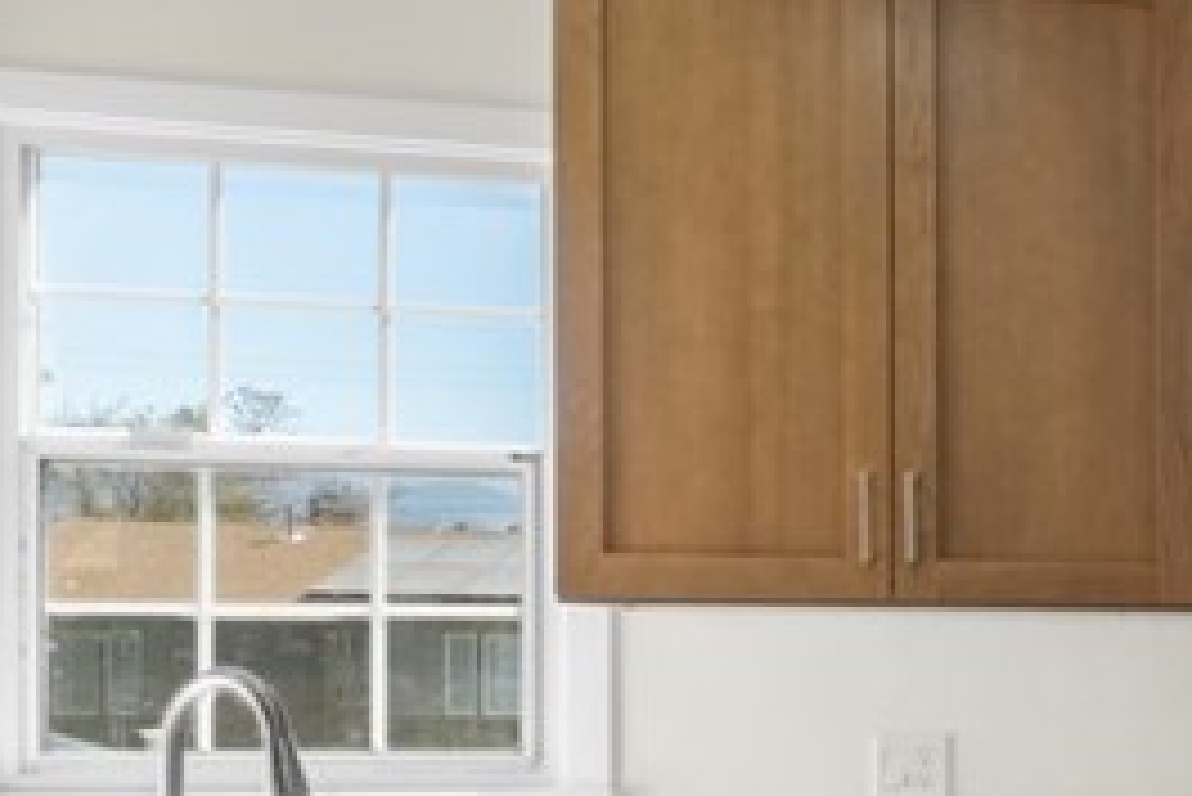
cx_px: 2060
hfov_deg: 22.7
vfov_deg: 23.3
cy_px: 546
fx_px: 1921
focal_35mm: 58
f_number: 8
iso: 400
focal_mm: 10
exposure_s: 1/45
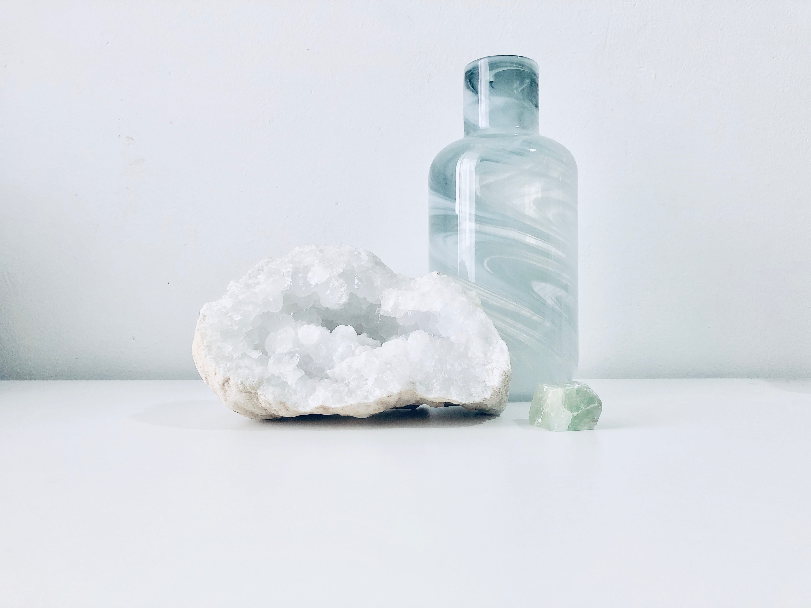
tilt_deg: +0.2
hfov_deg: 63.4
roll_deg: +1.0
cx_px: 406
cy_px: 304
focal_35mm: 28
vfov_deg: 49.7
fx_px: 656
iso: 40
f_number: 1.8
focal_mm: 3.99
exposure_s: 1/29
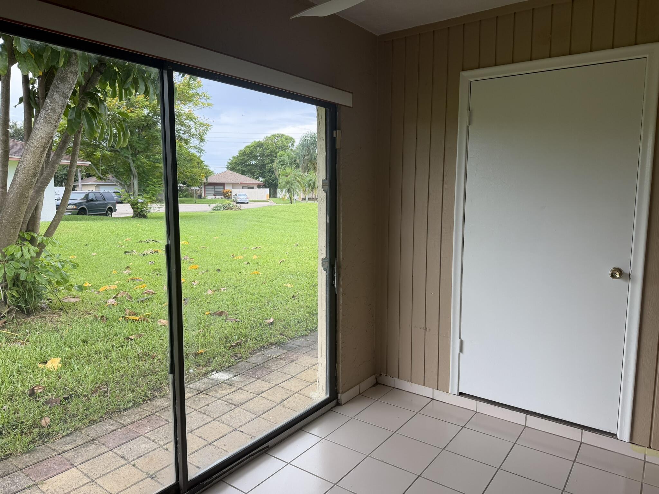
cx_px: 330
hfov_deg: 71.6
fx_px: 457
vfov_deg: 56.8
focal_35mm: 24
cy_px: 247
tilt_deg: -6.6
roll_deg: +1.3
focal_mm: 6.76
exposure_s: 1/702
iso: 100
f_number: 1.78
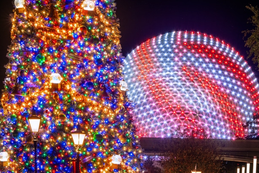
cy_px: 100
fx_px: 1266
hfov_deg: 11.7
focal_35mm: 176
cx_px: 142
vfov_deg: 7.8
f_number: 11
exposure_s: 2
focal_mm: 140
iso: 160
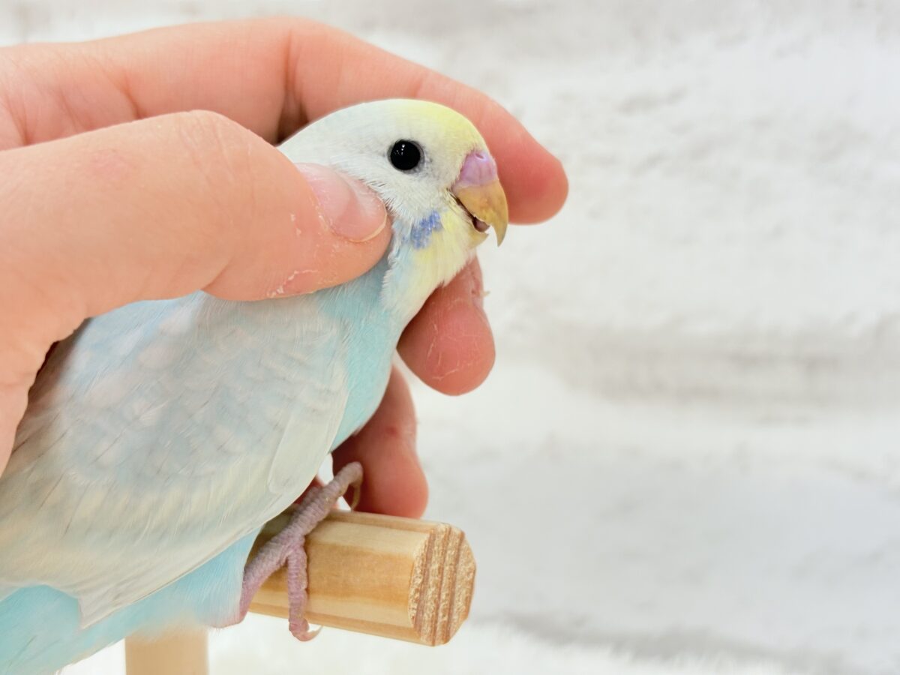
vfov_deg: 28.0
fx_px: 1352
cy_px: 338
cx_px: 450
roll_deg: -0.4
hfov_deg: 36.8
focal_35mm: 52
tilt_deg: -5.7
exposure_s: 1/50
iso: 50
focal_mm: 5.96
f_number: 1.6
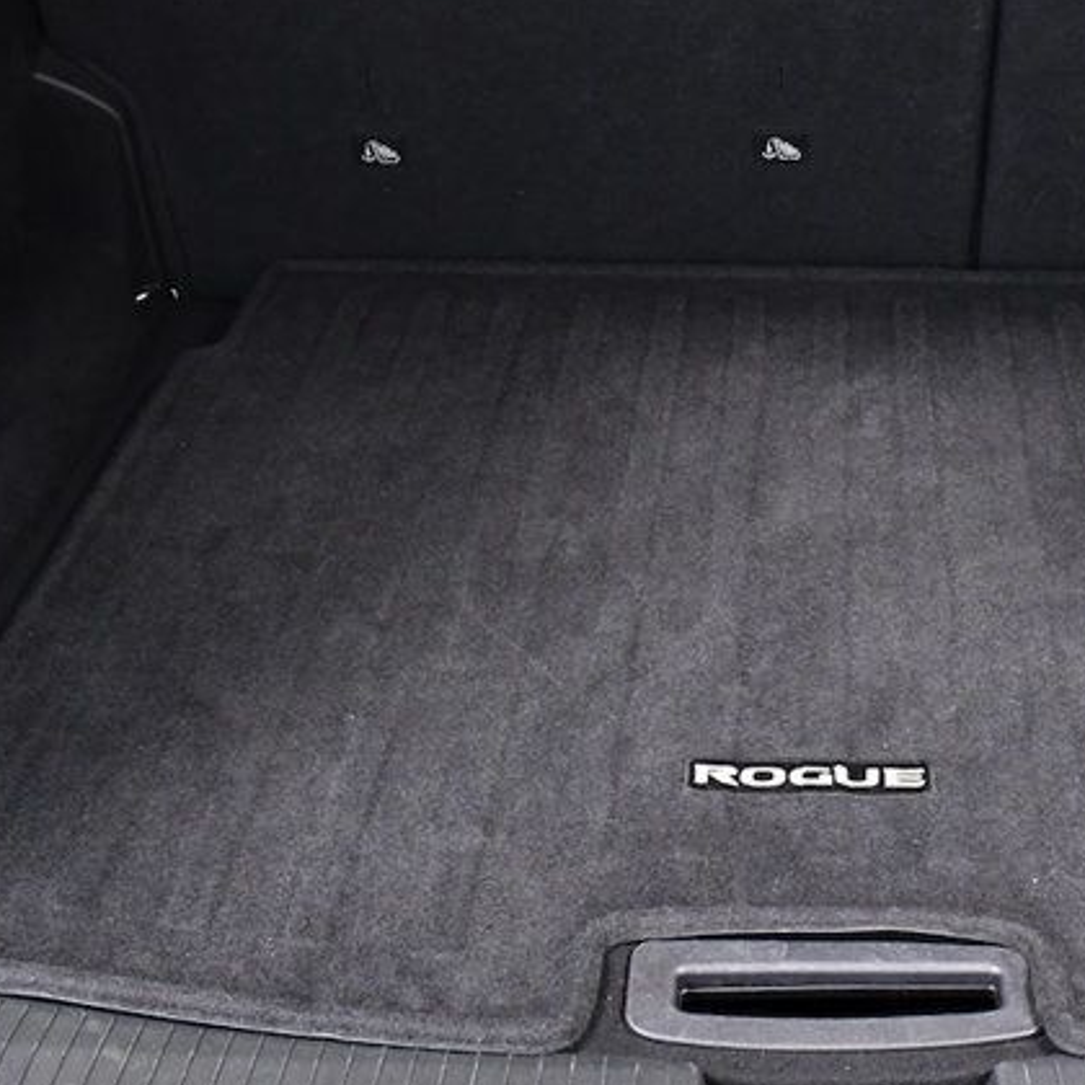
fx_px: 1986
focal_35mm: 56
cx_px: 834
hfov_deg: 30.0
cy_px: 329
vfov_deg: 30.2
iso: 2500
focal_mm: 18
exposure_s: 1/60
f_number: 5.6
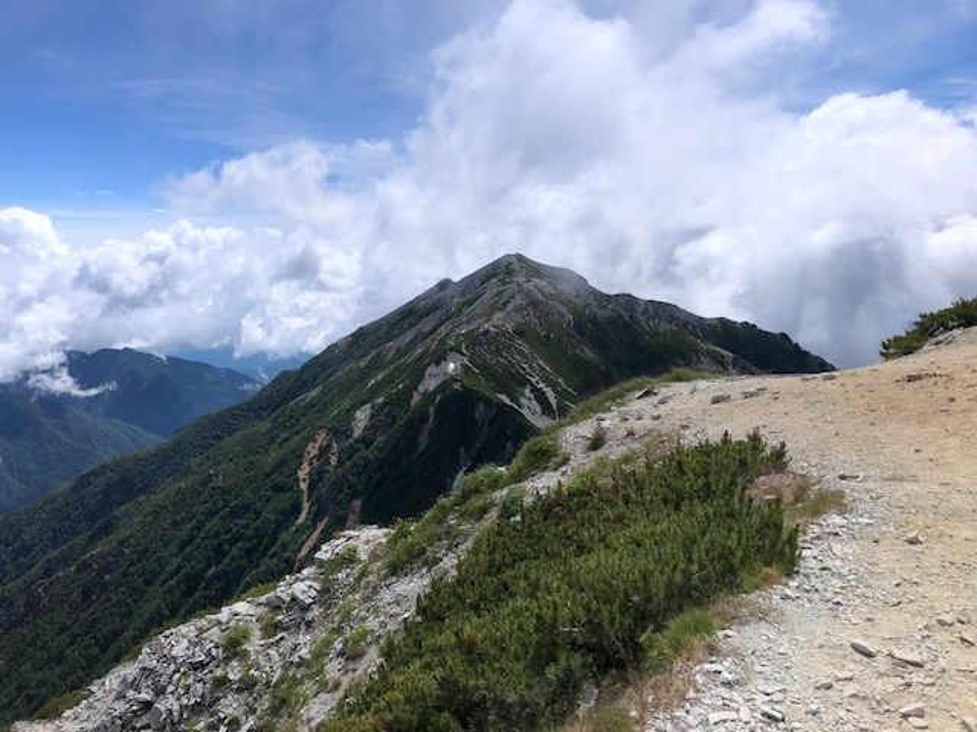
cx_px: 488
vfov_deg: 49.7
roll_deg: +5.2
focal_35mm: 28
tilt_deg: -7.9
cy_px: 366
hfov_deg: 63.4
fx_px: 790
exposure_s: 1/6024
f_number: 1.8
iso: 25
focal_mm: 3.99
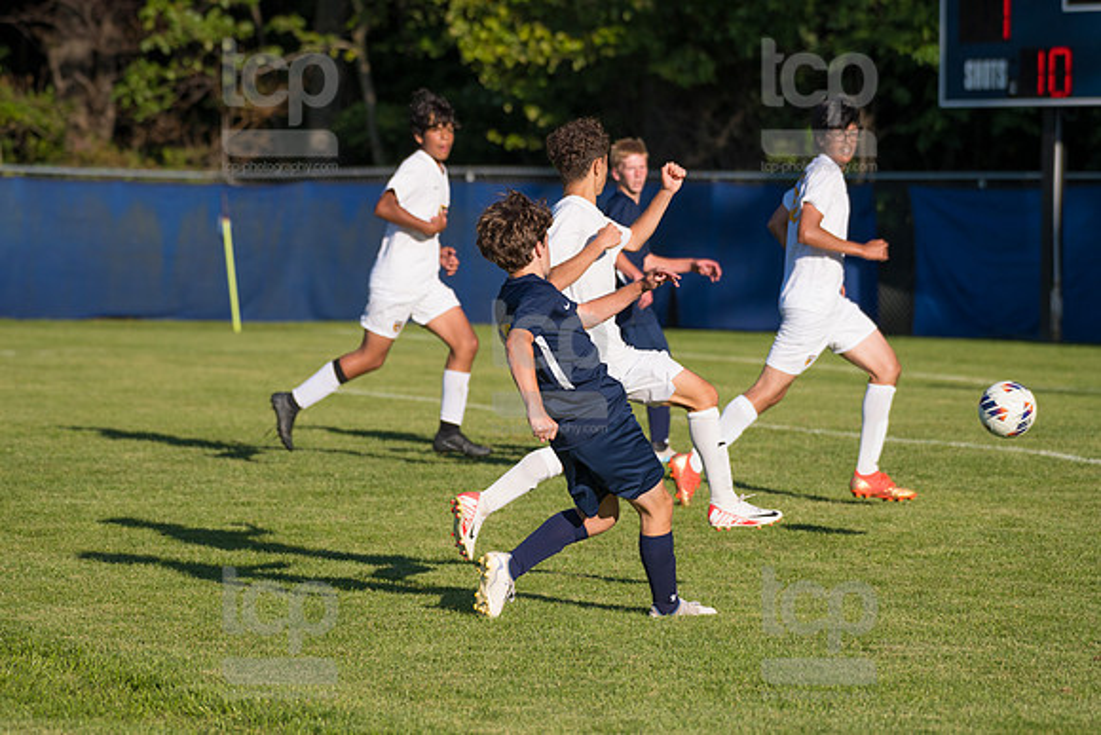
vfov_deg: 6.5
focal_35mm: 210
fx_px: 6424
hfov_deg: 9.8
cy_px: 368
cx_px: 550
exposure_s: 1/2000
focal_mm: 210
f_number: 5.6
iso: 320
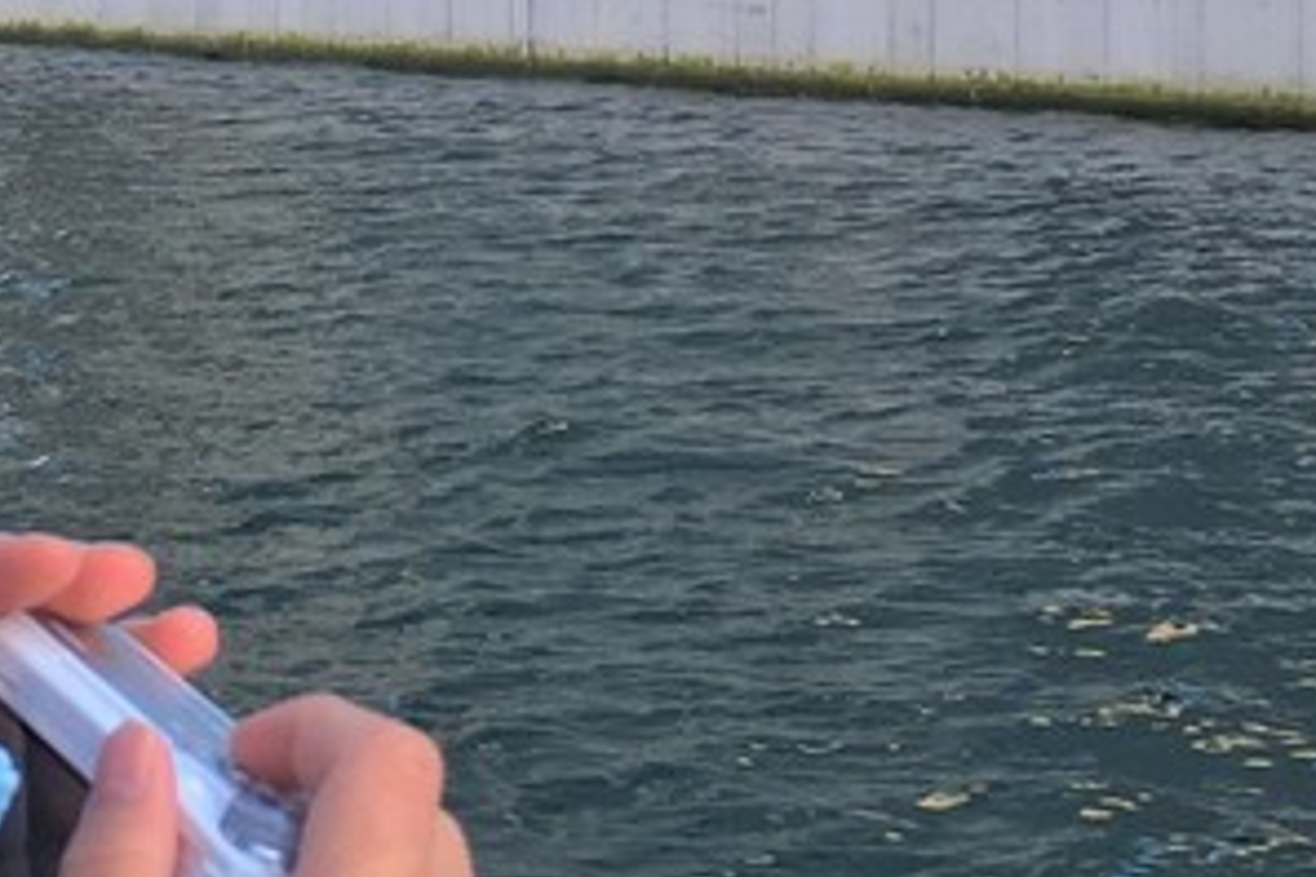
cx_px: 354
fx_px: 3801
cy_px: -182
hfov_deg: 19.5
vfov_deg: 12.8
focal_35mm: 104
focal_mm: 4.15
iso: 25
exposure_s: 1/181
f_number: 2.2
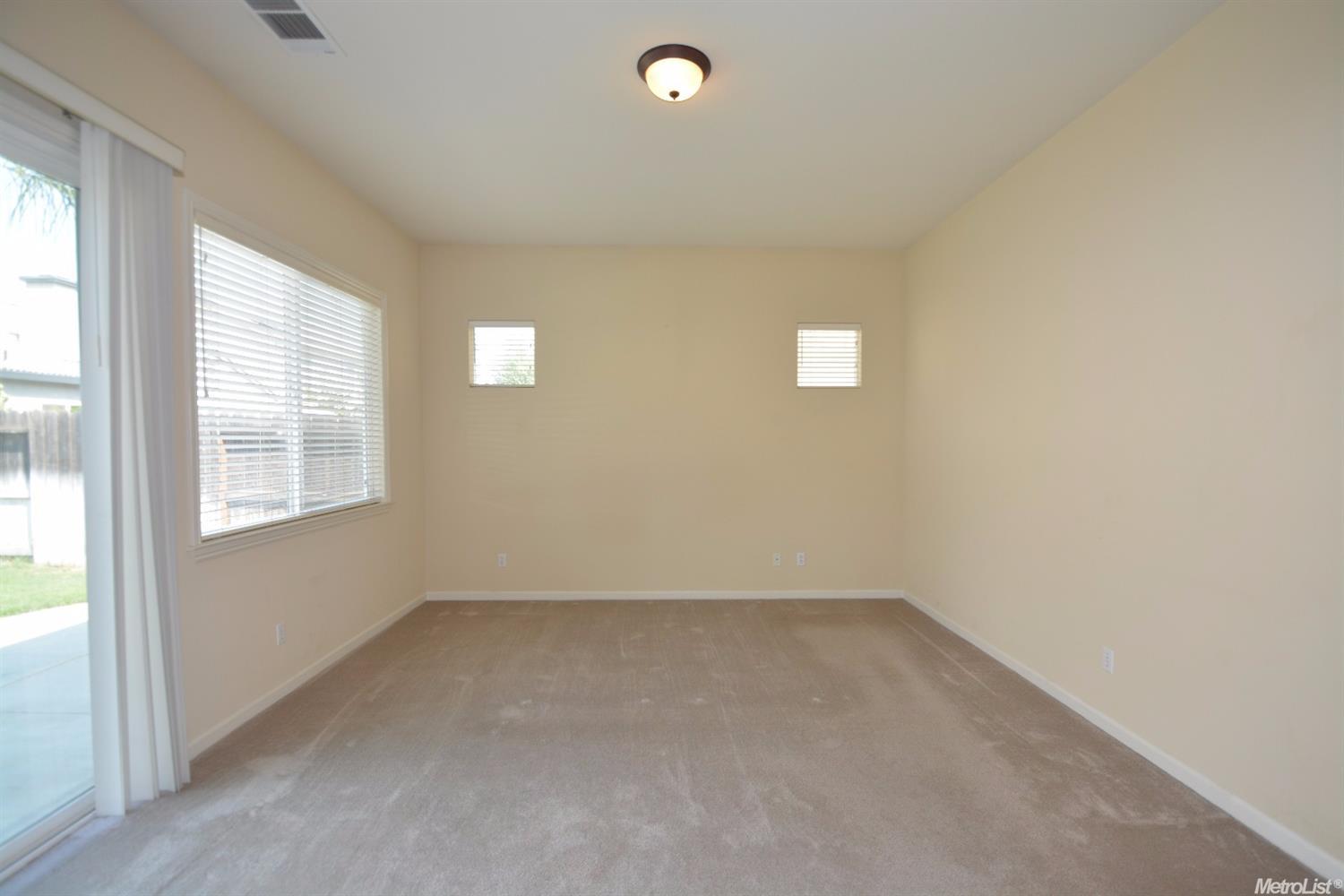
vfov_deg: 77.3
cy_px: 448
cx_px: 672
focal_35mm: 15
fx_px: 560
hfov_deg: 100.4
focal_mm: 10
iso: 200
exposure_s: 1/100
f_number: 5
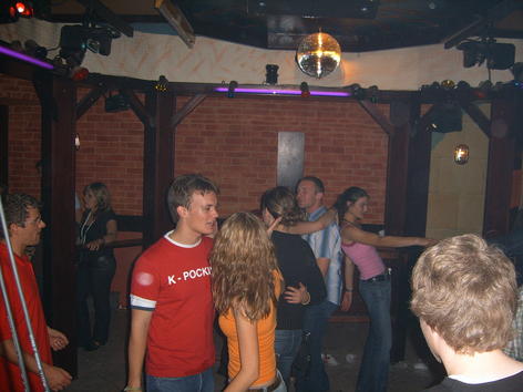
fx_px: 529
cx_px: 262
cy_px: 196
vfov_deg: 40.7
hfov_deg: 52.6
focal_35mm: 35
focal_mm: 5.8
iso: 100
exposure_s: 1/30
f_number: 2.8
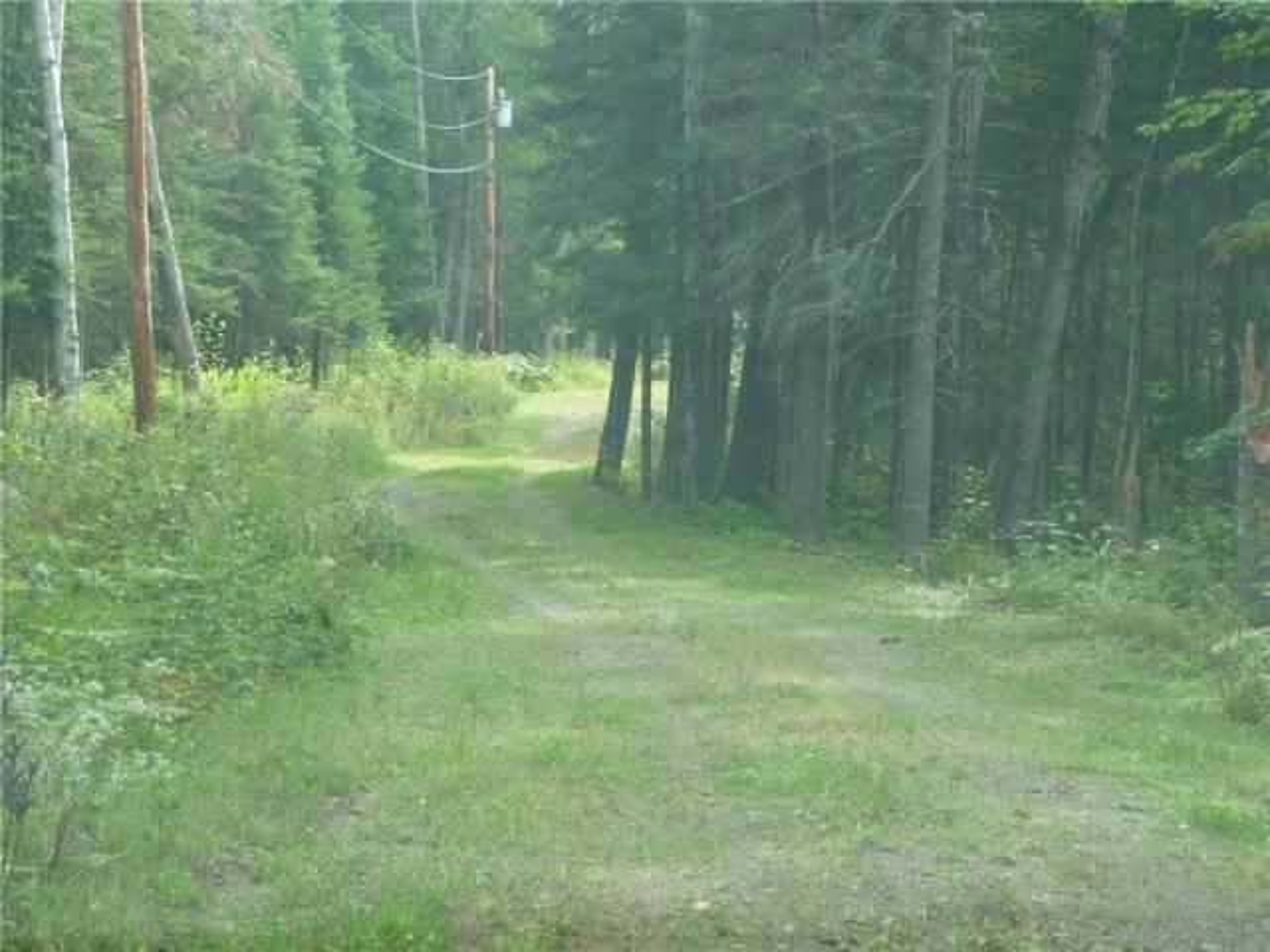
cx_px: 635
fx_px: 3339
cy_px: 476
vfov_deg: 16.2
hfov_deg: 21.5
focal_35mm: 91
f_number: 4.5
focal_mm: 11.3
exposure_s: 1/50
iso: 100
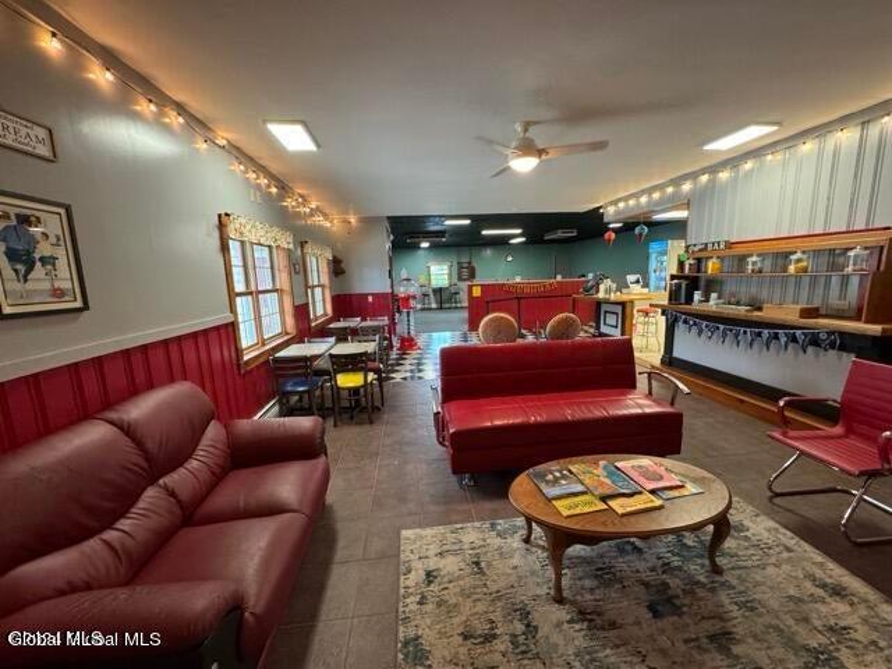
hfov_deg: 102.1
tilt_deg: -10.0
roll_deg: +1.9
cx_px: 446
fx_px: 361
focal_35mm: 14
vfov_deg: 85.7
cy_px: 334
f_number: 2.2
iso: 400
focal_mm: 2.22
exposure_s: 1/60
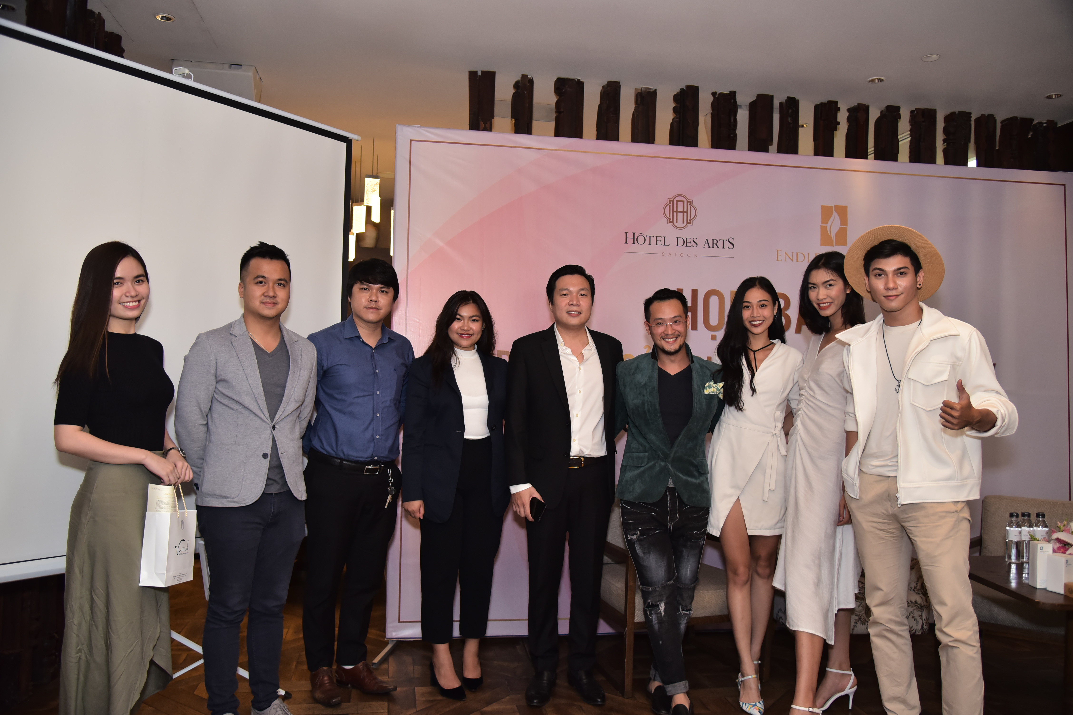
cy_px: 358
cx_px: 536
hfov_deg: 65.5
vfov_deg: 46.4
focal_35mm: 28
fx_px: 834
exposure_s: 1/200
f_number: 4
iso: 1100
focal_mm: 28
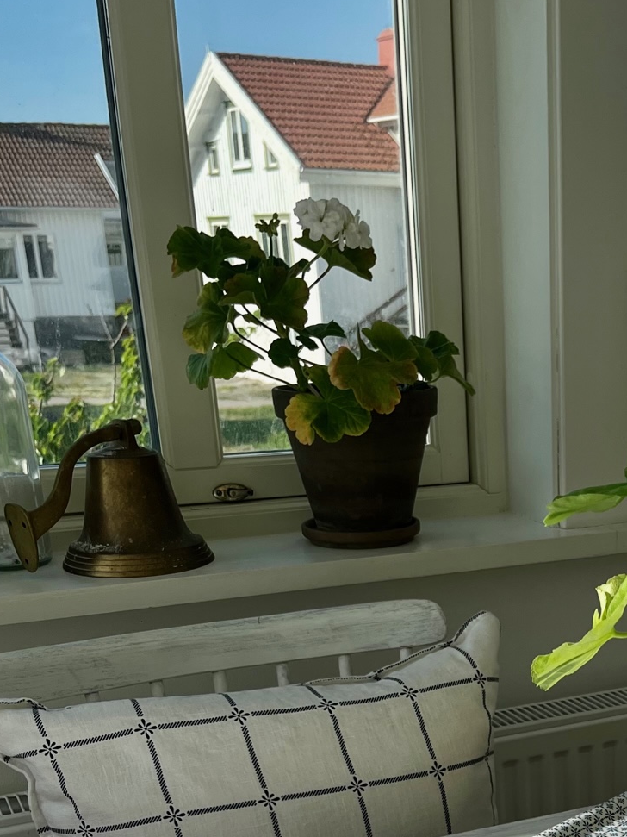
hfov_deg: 25.8
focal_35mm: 54
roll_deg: +0.2
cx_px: 605
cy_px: 837
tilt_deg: -24.4
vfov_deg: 32.7
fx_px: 1304
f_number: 1.6
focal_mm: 5.1
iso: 50
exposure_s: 1/3311
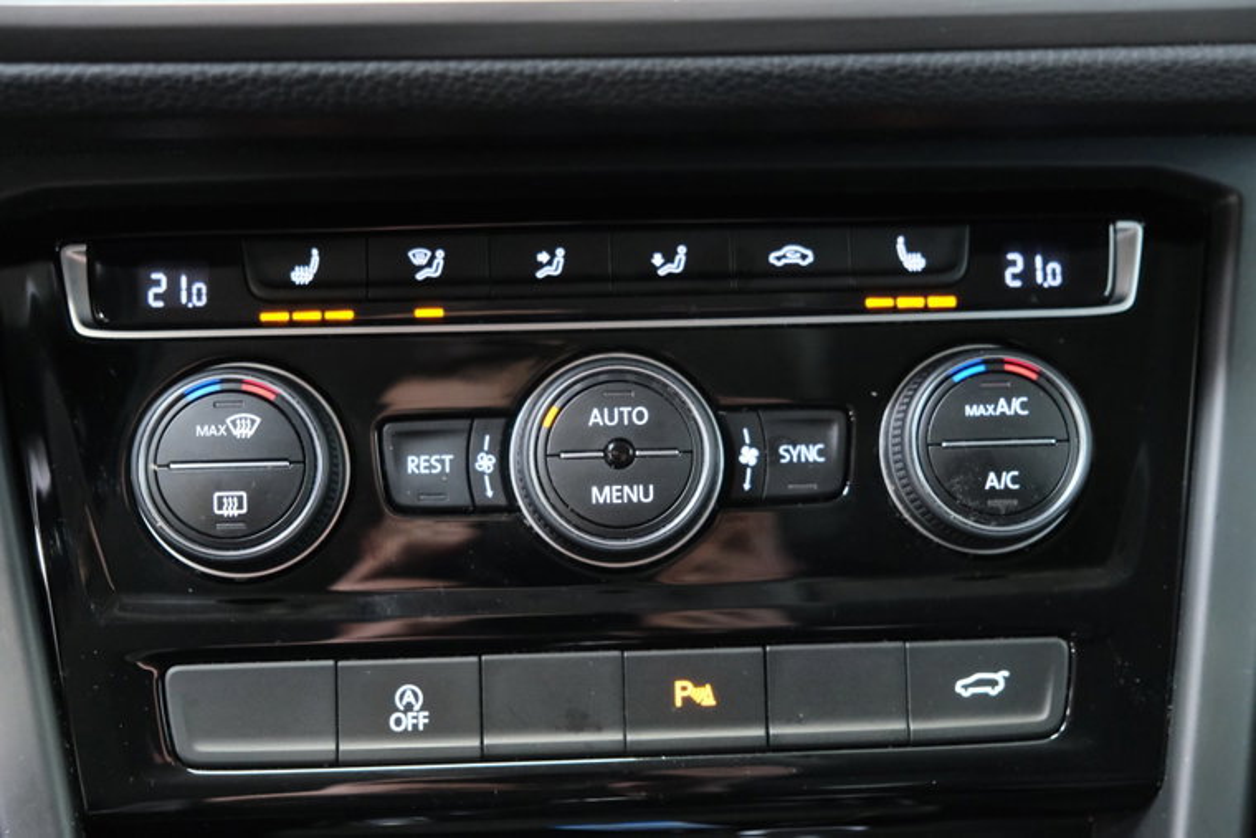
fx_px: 1640
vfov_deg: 28.7
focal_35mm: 47
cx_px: 628
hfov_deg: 41.9
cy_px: 419
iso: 6400
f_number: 4
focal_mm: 31.5
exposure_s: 1/20
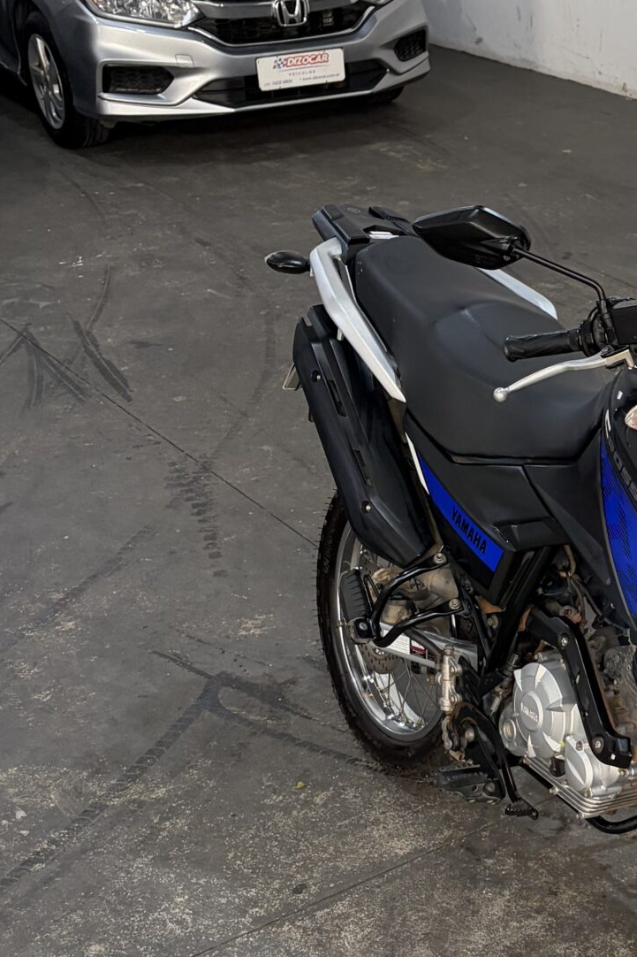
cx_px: 740
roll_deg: +0.7
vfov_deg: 31.4
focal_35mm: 64
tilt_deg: -24.7
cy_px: 549
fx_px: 1699
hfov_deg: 20.1
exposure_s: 1/58
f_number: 1.6
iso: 125
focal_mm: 5.96
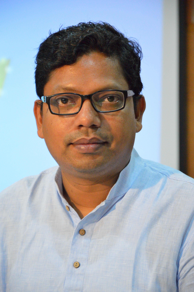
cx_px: 97
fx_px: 1275
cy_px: 146
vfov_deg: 13.1
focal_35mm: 158
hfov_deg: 8.7
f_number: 5.6
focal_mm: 105
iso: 3200
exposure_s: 1/100
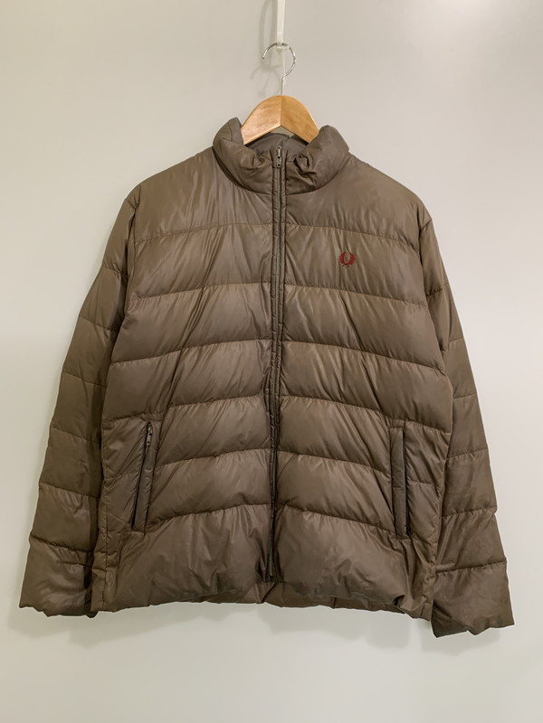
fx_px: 544
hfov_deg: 53.1
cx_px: 272
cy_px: 362
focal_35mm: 26
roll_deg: -0.5
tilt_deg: -23.9
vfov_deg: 67.3
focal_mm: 4.25
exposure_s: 1/50
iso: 200
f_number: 1.8
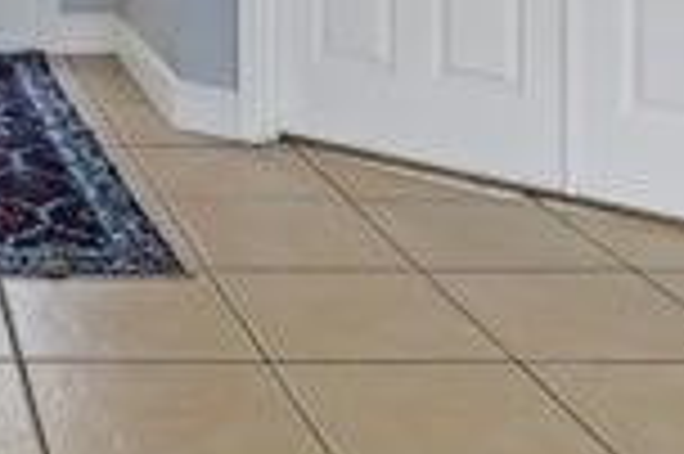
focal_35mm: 78
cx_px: -180
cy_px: -297
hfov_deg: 23.2
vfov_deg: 15.5
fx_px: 1488
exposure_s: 1/640
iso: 250
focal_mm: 11
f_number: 9
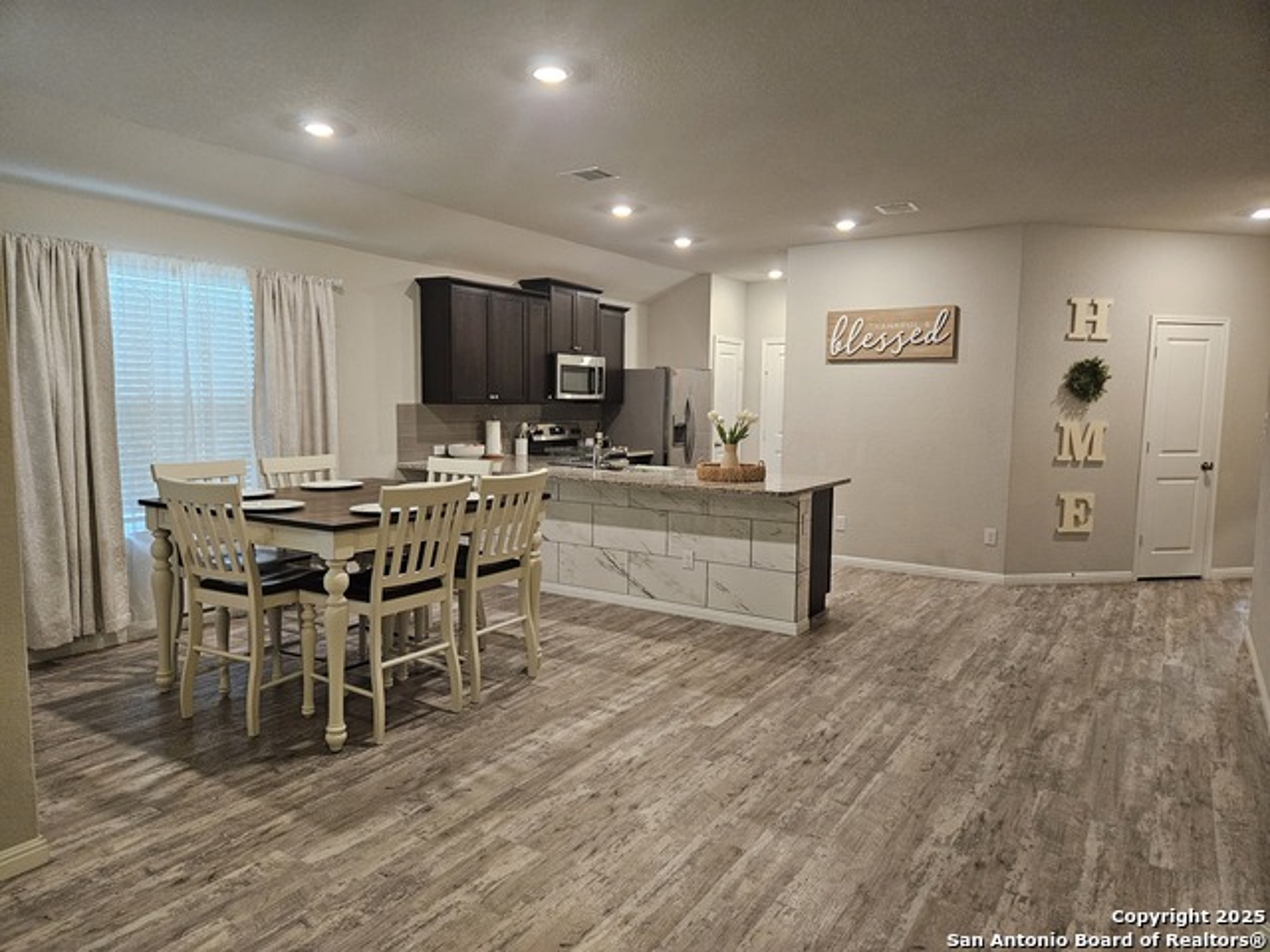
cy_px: 476
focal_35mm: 23
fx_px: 844
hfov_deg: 73.9
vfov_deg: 58.9
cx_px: 635
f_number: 1.8
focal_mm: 5.4
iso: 800
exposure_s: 1/120
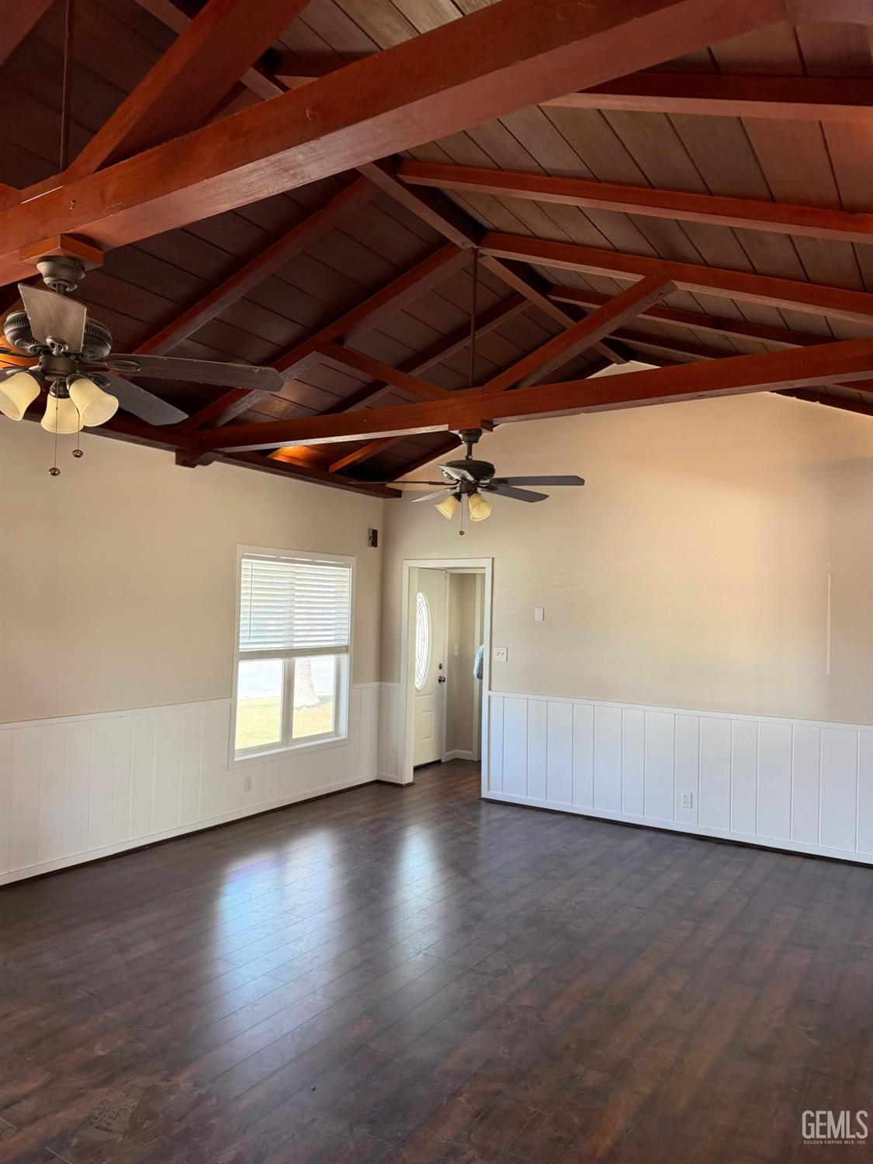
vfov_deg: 71.6
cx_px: 436
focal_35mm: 24
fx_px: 807
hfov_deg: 56.8
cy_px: 582
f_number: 1.78
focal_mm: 6.76
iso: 250
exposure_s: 1/60
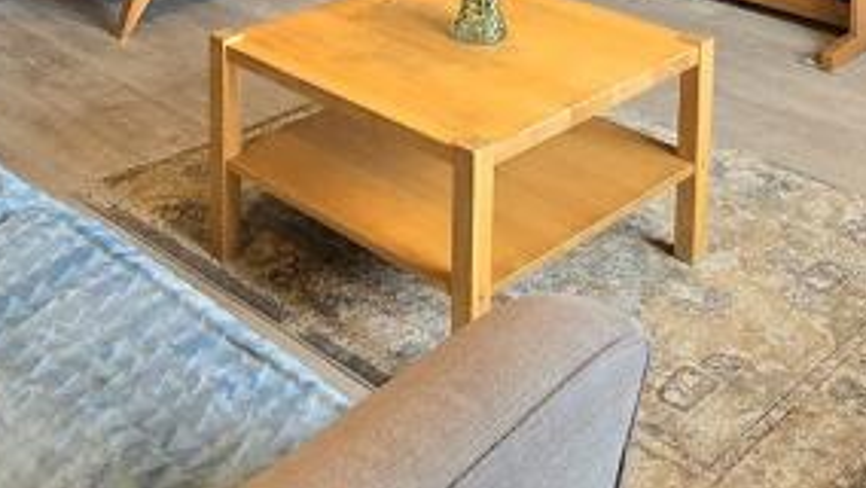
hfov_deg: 40.5
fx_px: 1172
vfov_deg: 19.1
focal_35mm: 51
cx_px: 396
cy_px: -339
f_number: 2.2
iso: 100
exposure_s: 1/50
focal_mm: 2.2
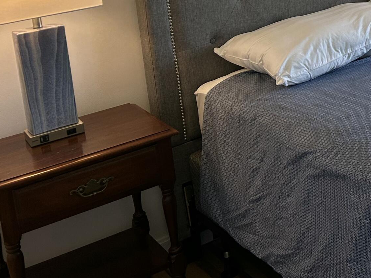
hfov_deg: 24.8
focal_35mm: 69
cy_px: -61
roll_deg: +5.5
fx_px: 740
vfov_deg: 19.9
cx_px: 469
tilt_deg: -7.5
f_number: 1.5
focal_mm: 5.7
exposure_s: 1/120
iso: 80
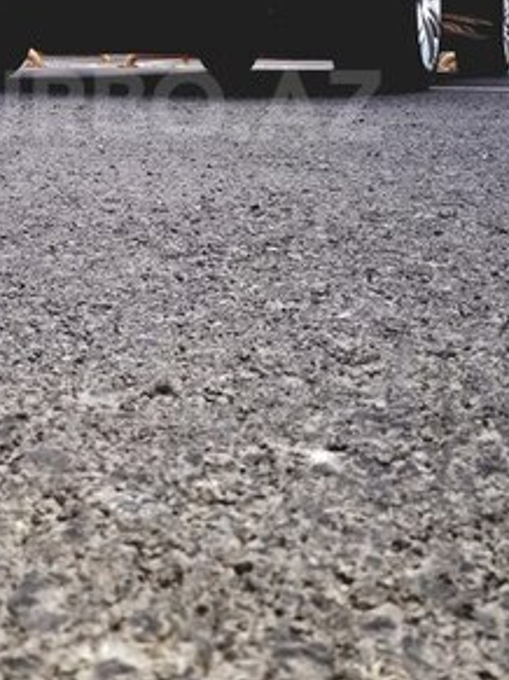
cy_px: 105
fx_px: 903
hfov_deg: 31.1
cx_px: 142
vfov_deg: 39.1
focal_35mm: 46
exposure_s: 1/368
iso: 40
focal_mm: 3.6
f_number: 1.9
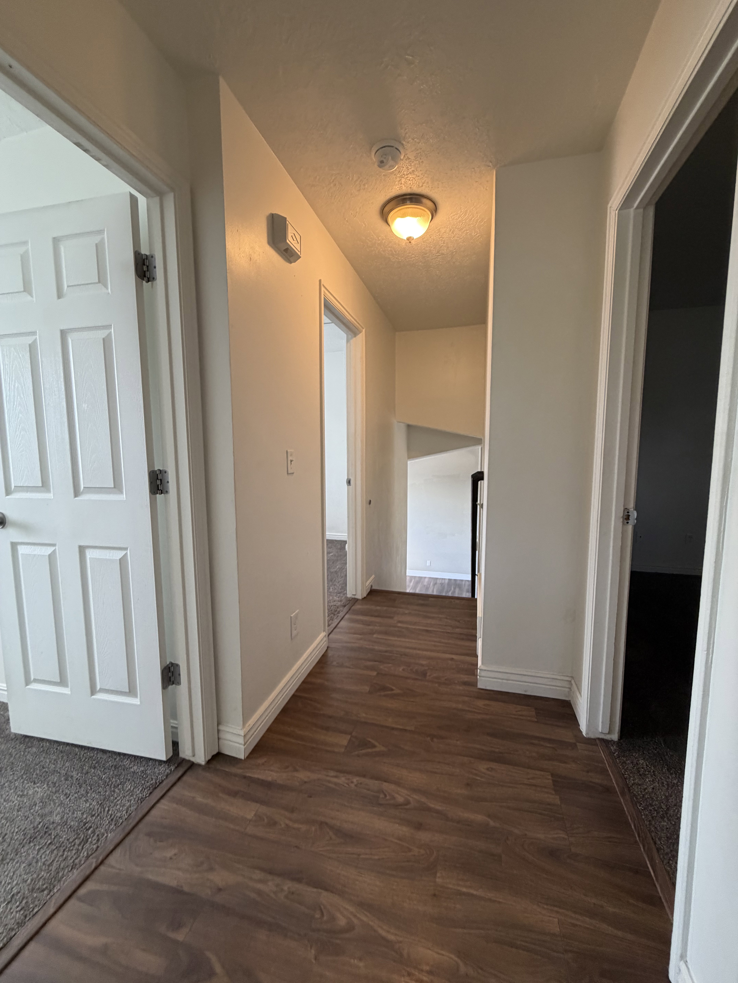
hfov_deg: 85.7
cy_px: 492
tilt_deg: -5.7
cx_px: 369
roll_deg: -0.2
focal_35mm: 14
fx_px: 398
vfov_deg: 102.1
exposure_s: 1/121
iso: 250
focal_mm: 2.22
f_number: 2.2
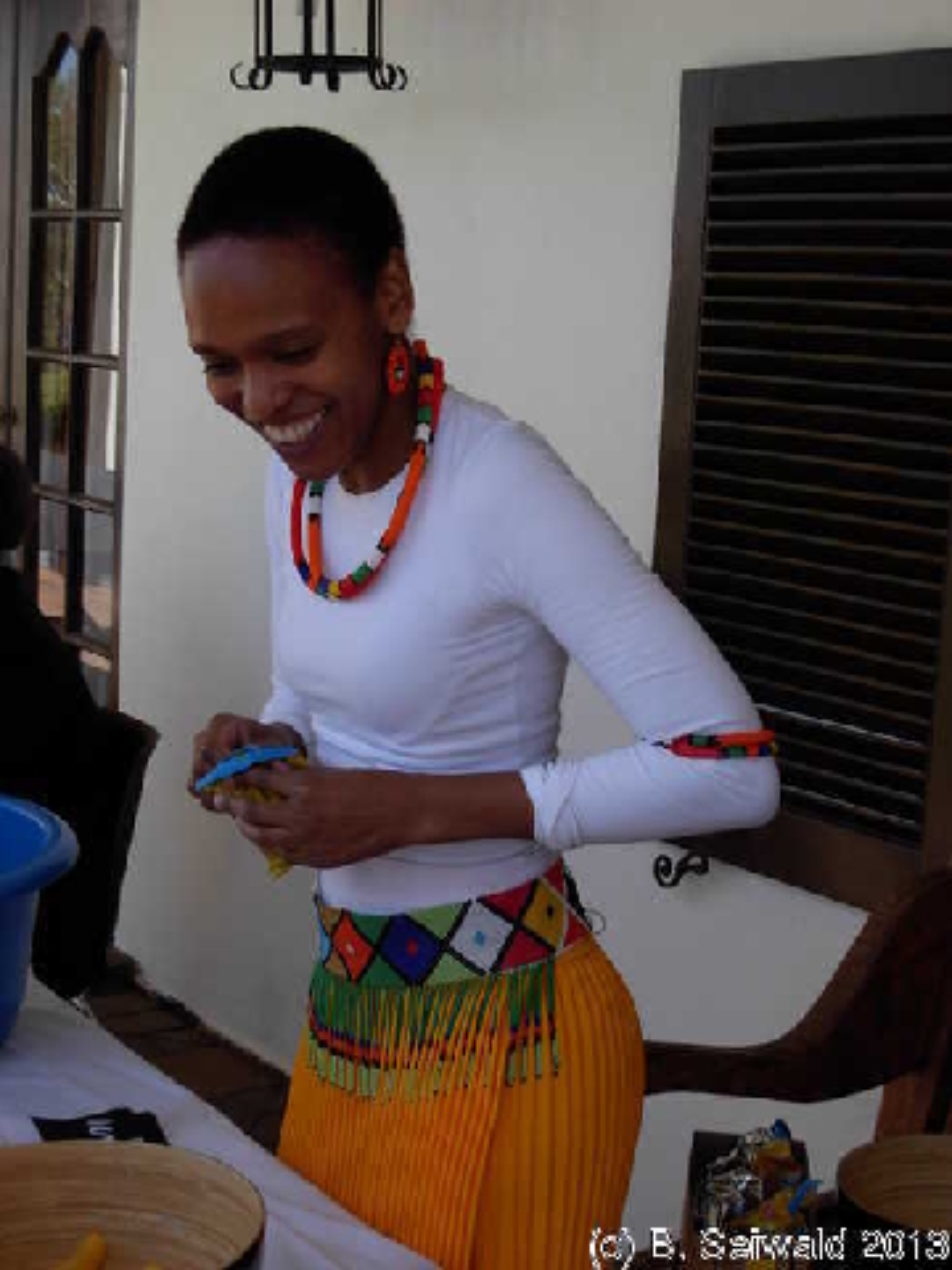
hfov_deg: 22.9
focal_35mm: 64
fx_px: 2347
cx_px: 476
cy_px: 635
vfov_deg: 30.3
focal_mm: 10.5
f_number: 3.4
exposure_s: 1/322
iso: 79
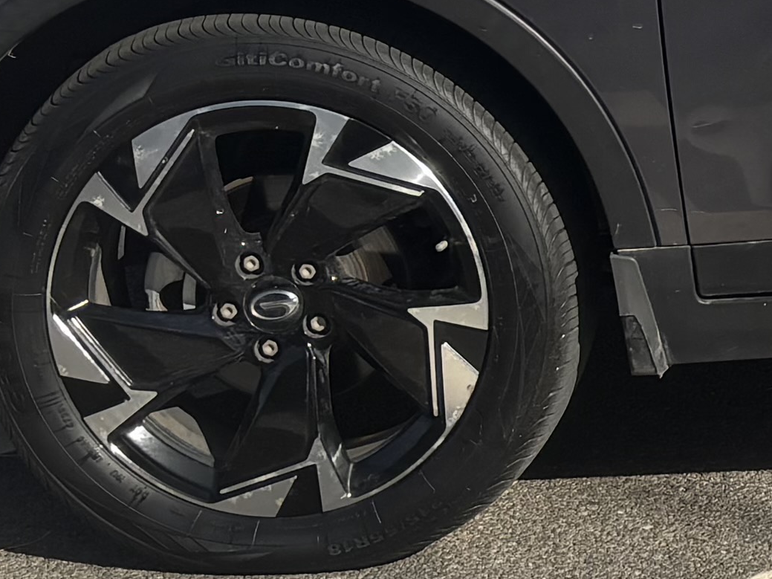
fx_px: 3189
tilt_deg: -10.1
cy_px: -195
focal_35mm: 143
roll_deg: +0.6
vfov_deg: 10.1
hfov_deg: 12.6
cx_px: 1386
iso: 50
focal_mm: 5.96
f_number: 1.6
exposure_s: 1/2151
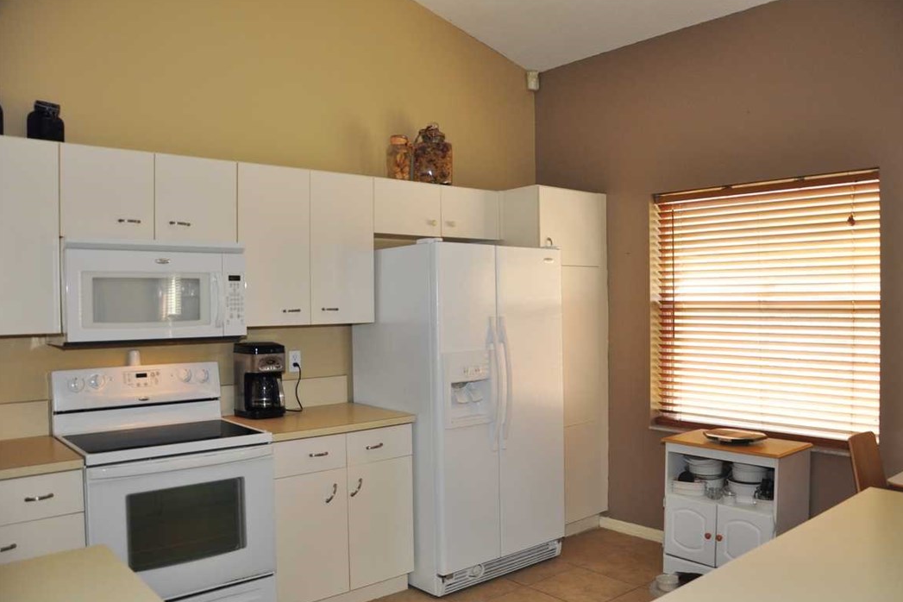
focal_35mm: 28
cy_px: 307
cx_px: 465
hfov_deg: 65.5
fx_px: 702
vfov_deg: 46.4
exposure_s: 1/60
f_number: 4
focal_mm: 18
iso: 450
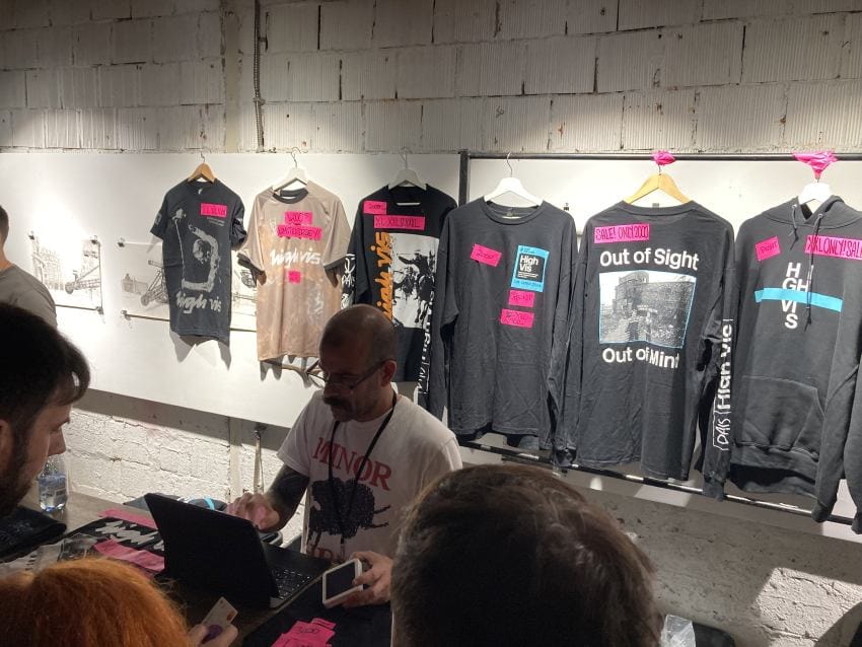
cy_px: 324
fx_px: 697
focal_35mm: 28
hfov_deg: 63.4
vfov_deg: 49.8
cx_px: 431
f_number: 1.8
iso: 125
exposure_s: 1/50
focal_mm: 3.99
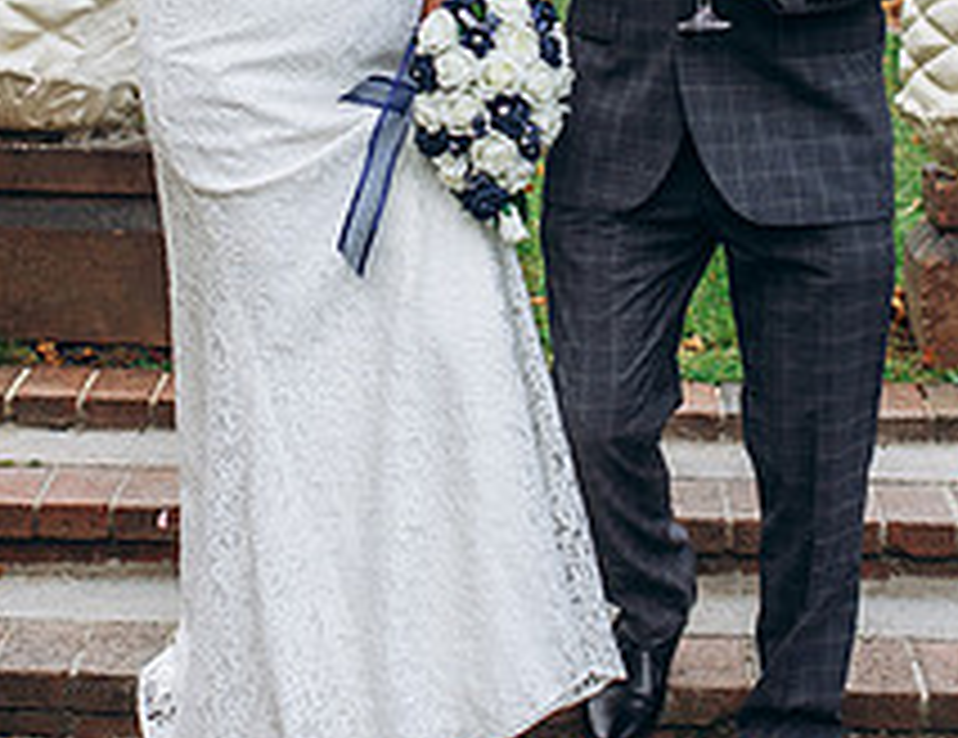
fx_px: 3353
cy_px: -137
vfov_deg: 12.3
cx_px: 522
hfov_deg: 16.3
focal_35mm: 120
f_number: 2.8
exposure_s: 1/1000
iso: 100
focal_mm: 35
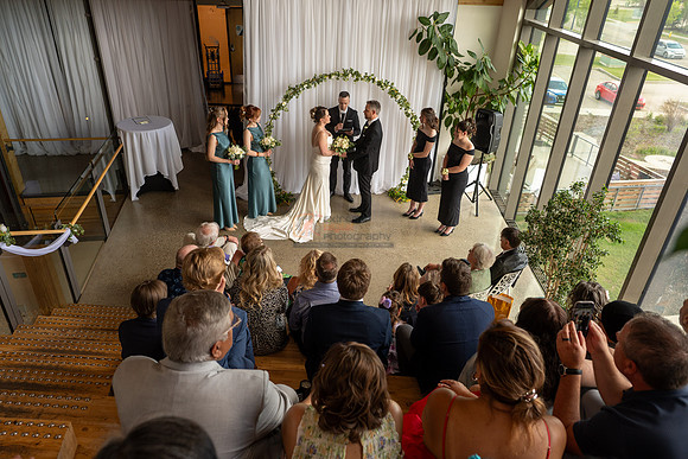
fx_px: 459
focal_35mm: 24
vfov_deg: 53.2
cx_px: 344
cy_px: 230
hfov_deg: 73.7
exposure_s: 1/125
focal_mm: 24
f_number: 4
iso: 200
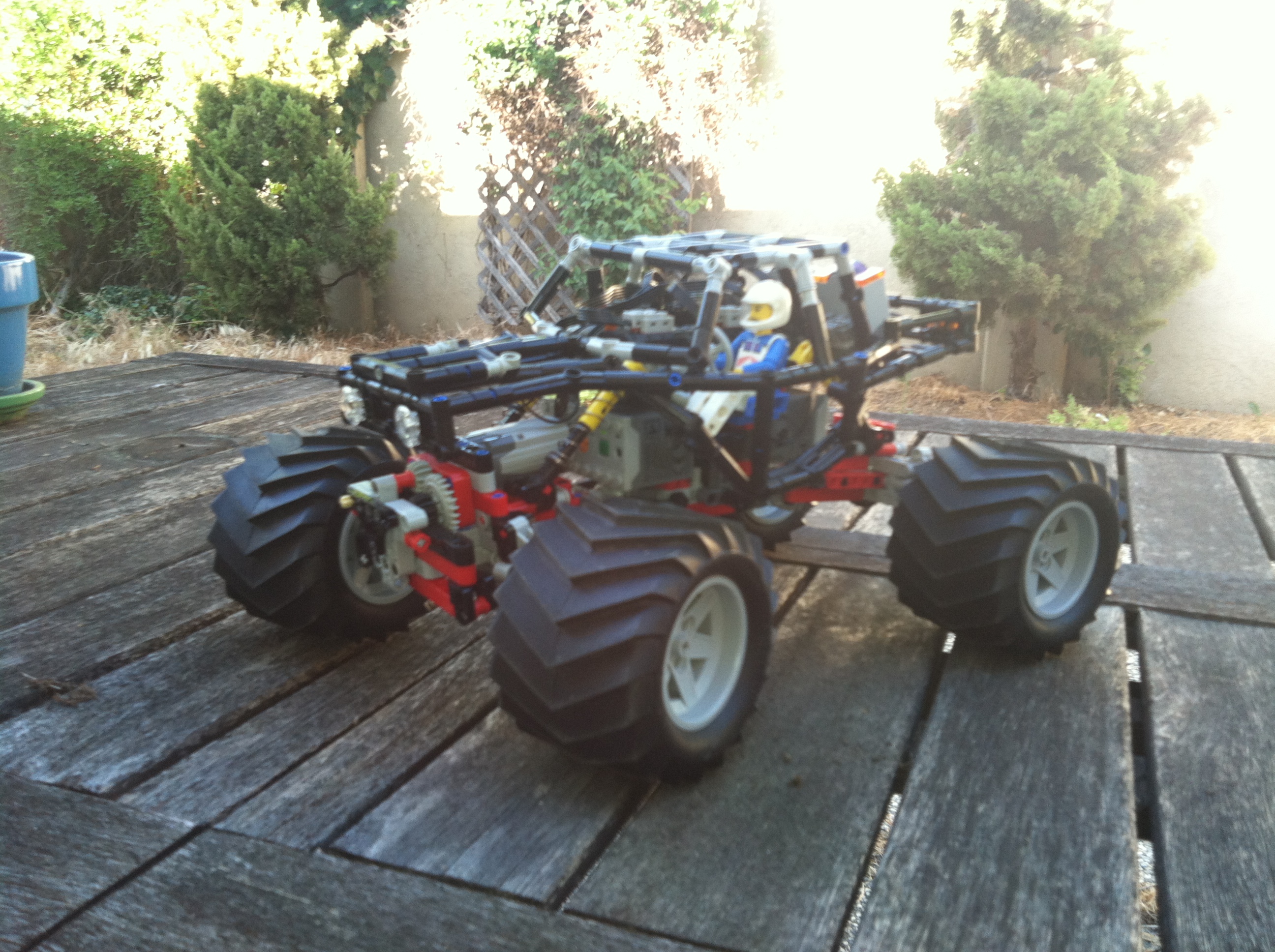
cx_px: 638
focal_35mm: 35
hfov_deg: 52.7
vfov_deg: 40.6
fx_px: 1287
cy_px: 476
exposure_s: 1/60
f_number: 2.8
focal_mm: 3.85
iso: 80
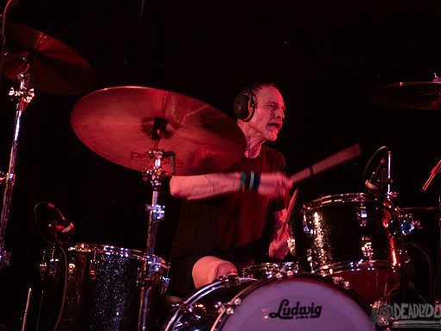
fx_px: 1122
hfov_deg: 22.2
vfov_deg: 16.8
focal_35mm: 88
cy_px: 141
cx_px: 185
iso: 2500
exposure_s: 1/125
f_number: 3.2
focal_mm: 70
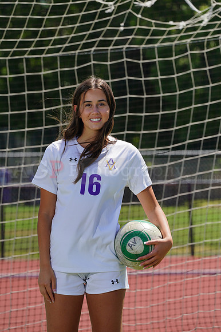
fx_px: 3632
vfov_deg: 5.2
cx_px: 110
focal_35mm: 394
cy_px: 166
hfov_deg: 3.5
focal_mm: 394
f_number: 13
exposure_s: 1/250
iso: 200
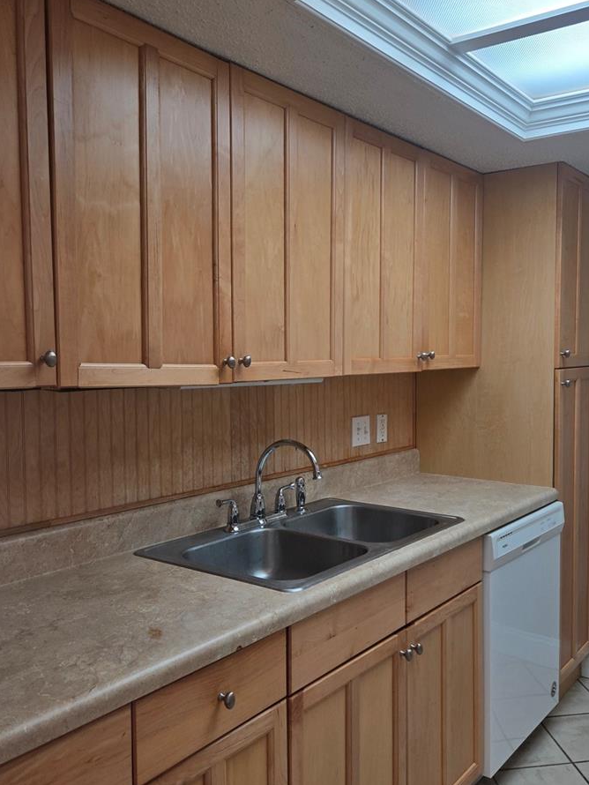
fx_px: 703
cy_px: 393
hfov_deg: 45.2
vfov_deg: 58.3
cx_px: 352
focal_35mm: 31
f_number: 1.8
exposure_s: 1/120
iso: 64
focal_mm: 5.4
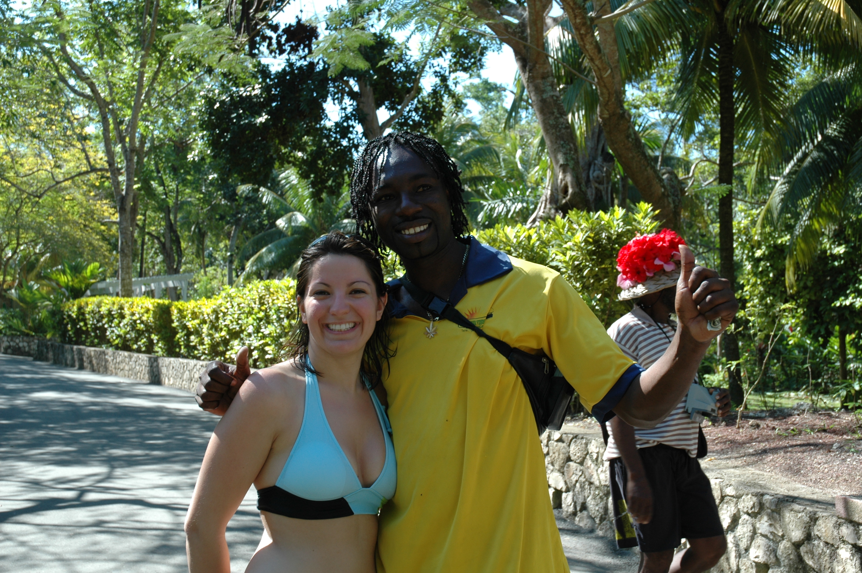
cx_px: 431
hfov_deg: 42.4
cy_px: 286
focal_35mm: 46
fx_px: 1112
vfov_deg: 28.9
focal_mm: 31
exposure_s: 1/160
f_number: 6.3
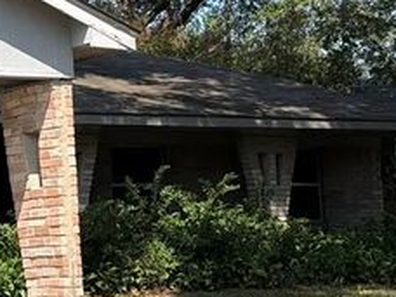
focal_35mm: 108
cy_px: 57
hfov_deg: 17.4
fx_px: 1235
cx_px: -80
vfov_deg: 13.6
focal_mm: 6.76
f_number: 1.78
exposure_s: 1/3953
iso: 80
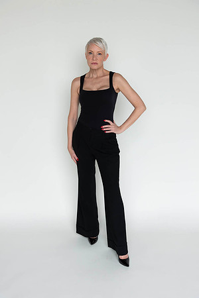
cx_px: 100
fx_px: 315
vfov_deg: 50.7
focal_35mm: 38
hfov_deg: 35.1
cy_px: 149
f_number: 6.3
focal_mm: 38
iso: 640
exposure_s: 1/125
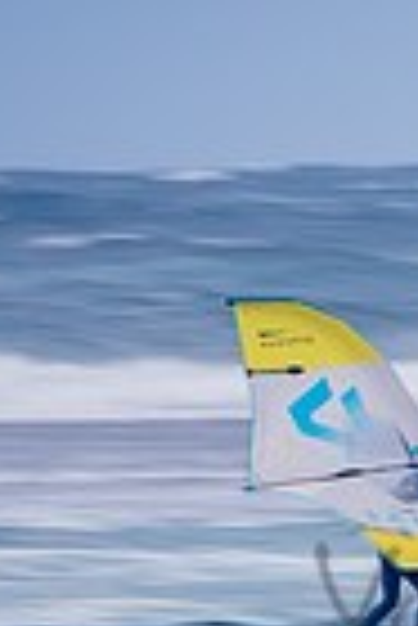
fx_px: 44386
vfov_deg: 0.8
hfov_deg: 0.5
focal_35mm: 2555
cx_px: 754
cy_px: 474
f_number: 13
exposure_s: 1/20
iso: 31
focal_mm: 500
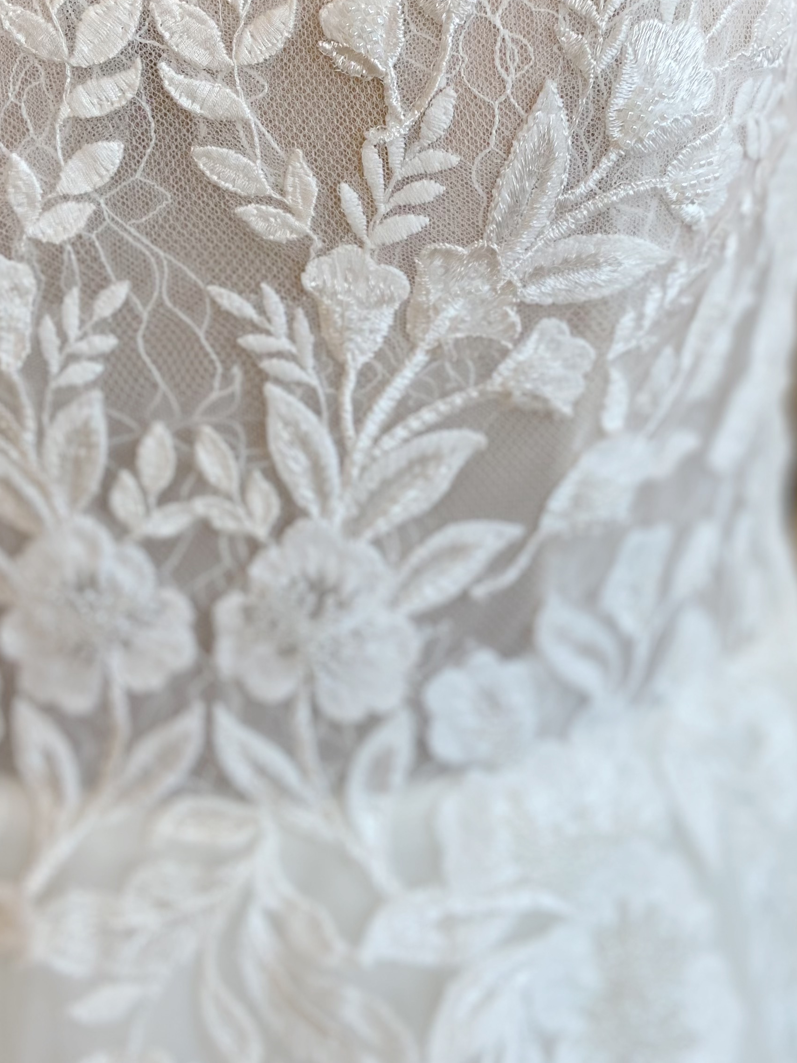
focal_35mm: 46
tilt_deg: -8.0
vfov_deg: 40.5
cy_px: 322
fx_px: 1412
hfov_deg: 31.3
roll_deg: -1.0
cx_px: 508
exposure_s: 1/122
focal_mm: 4.25
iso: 64
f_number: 1.8
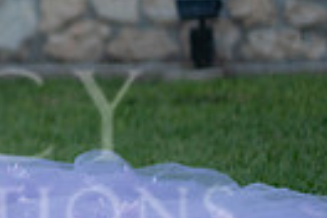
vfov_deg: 3.7
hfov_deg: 5.4
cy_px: 63
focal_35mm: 375
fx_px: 3406
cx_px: -337
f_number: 1.8
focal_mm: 85
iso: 125
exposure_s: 1/2000
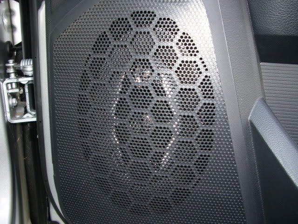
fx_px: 301
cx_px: 149
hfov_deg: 52.6
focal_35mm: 35
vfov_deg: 40.7
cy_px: 112
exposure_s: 1/40
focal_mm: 5.8
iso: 100
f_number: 2.6
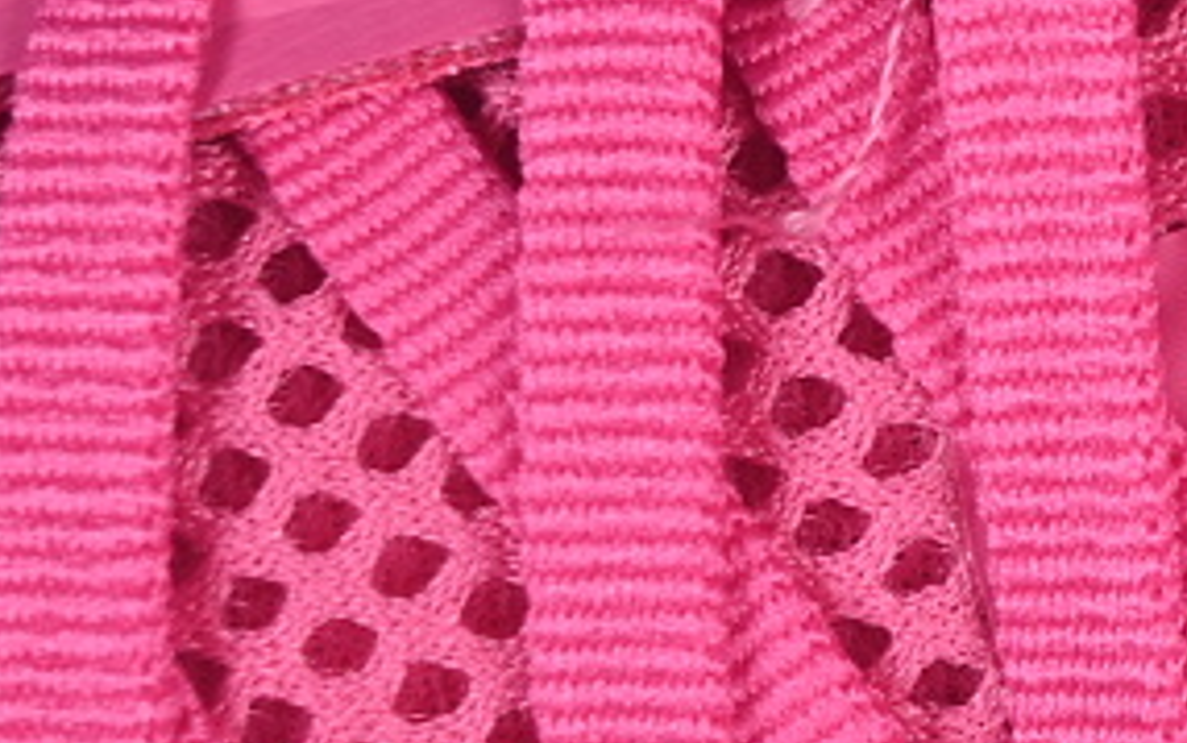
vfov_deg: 4.5
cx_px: 2100
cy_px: 241
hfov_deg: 7.1
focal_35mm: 289
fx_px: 9353
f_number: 7.1
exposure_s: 1/80
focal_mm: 50
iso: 160
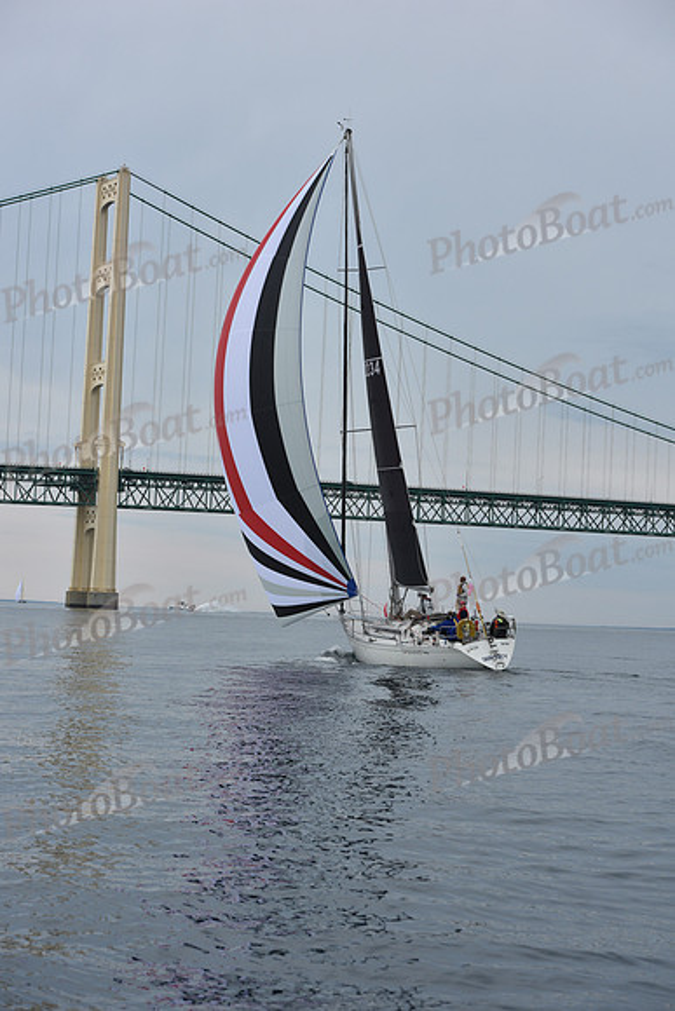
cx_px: 338
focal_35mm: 70
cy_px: 506
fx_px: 1967
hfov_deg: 19.5
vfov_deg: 28.8
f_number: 7.1
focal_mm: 70
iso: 250
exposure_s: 1/800
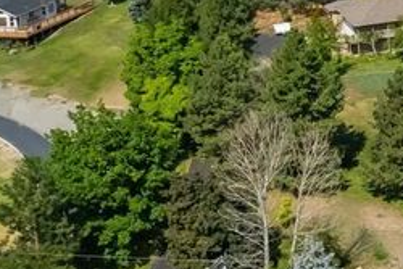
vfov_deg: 14.6
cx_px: 659
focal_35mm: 90
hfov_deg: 18.9
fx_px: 1008
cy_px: -72
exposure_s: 1/8000
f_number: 2.8
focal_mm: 8.38
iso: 100
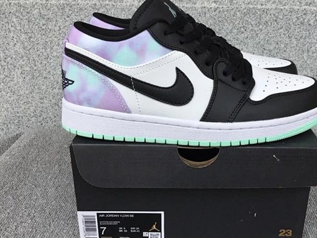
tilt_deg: -19.9
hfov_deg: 47.5
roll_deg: -0.8
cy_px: 121
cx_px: 194
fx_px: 357
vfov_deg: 36.8
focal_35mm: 39
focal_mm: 3.3
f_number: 2.4
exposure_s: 1/311
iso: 25
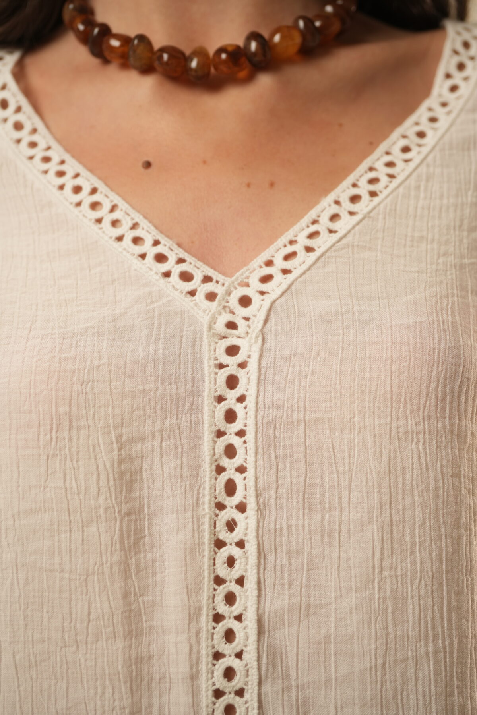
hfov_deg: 27.0
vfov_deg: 39.6
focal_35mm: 50
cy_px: 358
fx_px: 994
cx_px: 238
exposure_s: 1/125
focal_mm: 50
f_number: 3.5
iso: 500
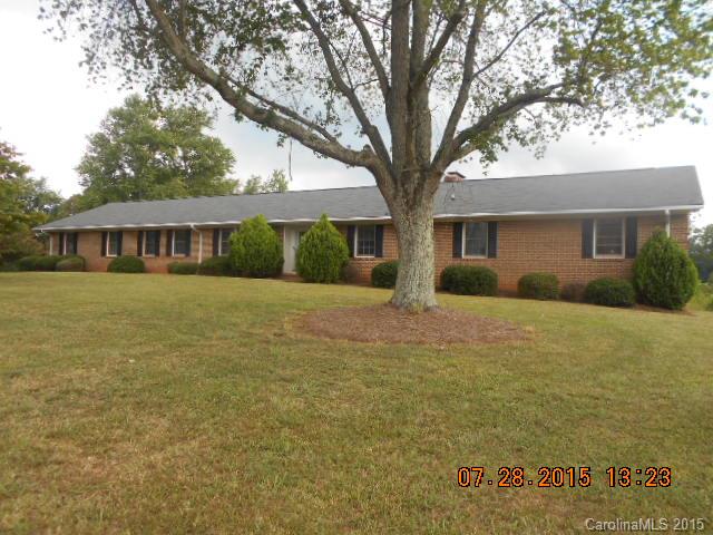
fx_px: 536
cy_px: 268
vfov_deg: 53.1
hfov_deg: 67.3
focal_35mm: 26
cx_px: 356
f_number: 3.2
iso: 80
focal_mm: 4.6
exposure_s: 1/125
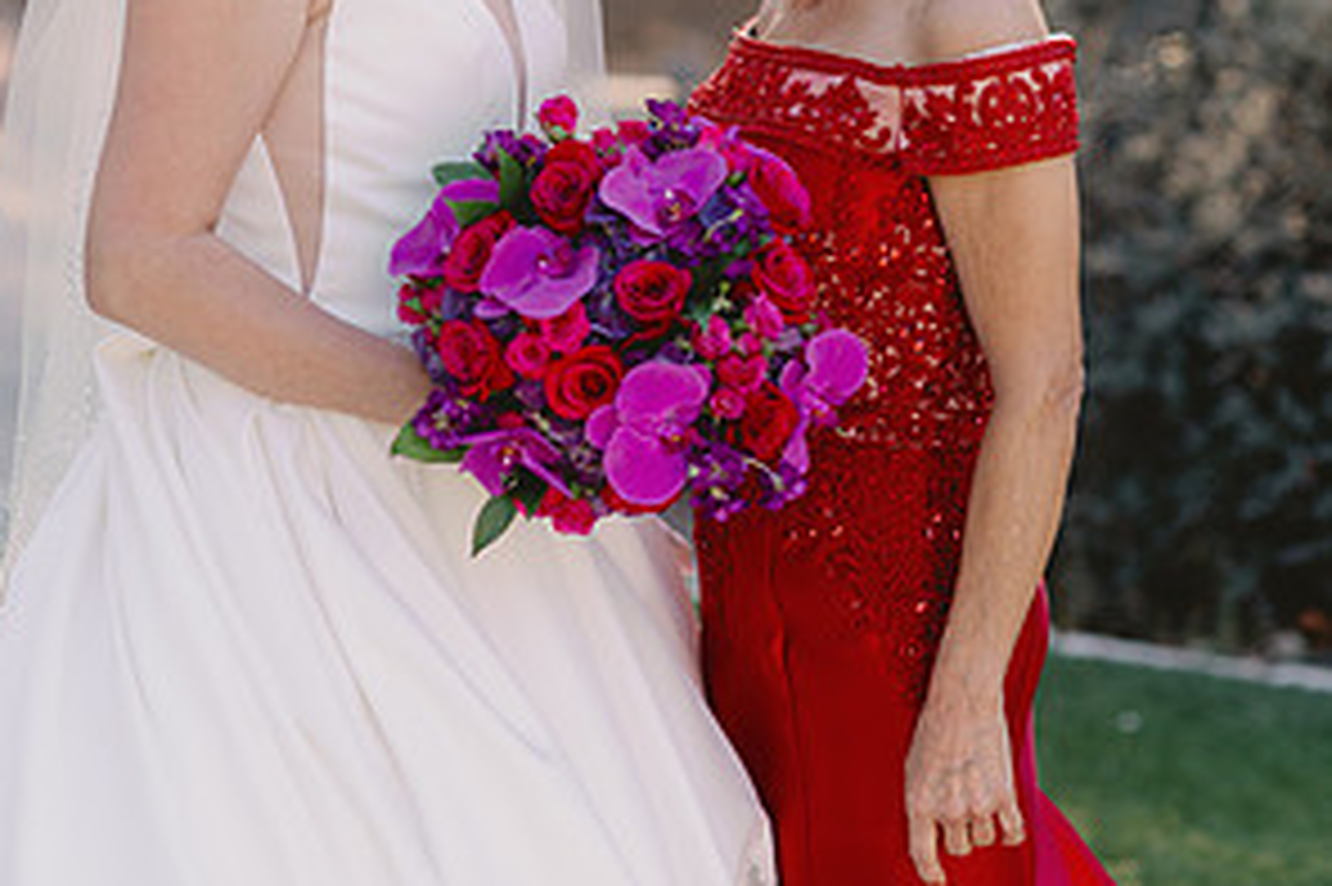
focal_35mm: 129
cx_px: 664
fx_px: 4770
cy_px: 319
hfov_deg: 15.9
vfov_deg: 10.6
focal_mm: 85
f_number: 2.5
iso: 80
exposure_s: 1/320
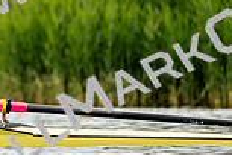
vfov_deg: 0.6
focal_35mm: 2282
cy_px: 65
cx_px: -170
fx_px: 14705
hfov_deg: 0.9
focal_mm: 600
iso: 400
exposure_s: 1/2000
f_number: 6.3
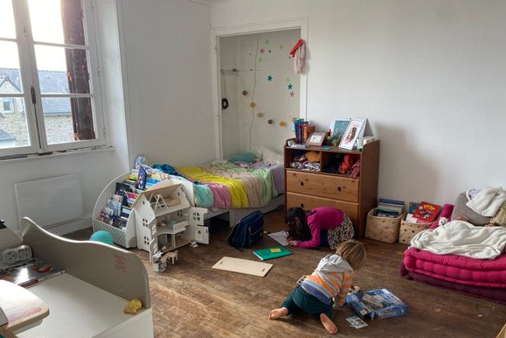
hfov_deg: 65.5
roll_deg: +0.8
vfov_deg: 46.3
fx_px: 394
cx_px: 260
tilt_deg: -14.7
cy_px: 190
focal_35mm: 28
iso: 125
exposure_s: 1/121
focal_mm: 4.25
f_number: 1.8
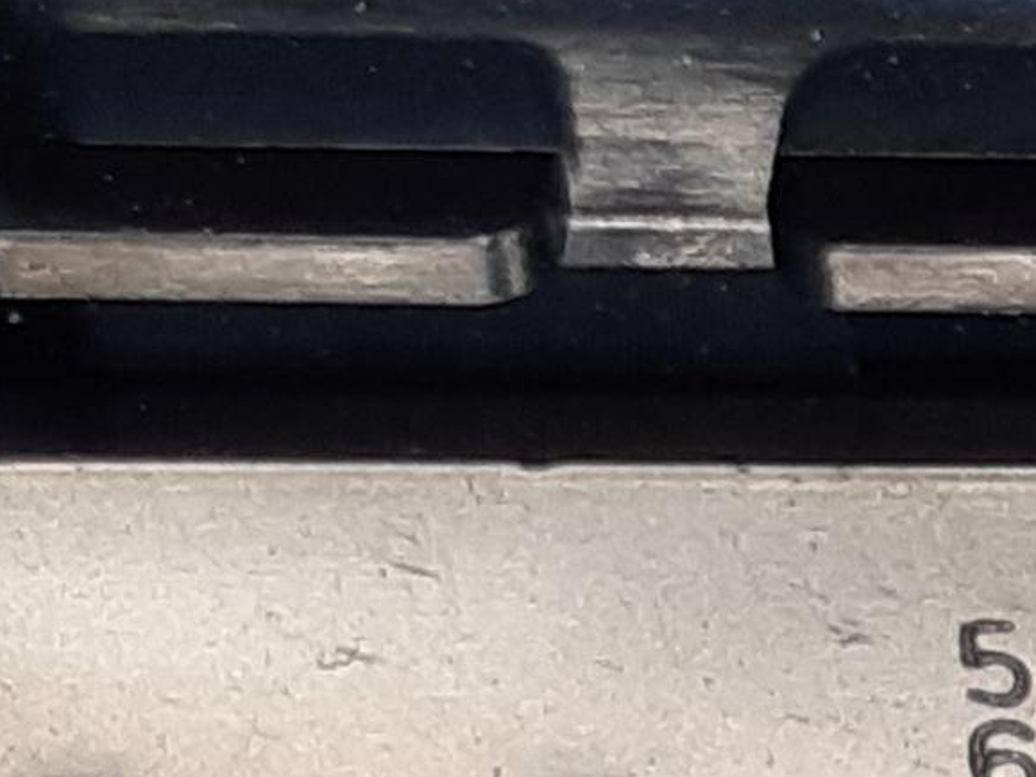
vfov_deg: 16.0
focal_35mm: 92
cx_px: 1727
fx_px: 2753
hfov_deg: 18.0
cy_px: 607
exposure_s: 1/50
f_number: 1.7
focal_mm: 3.93
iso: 64
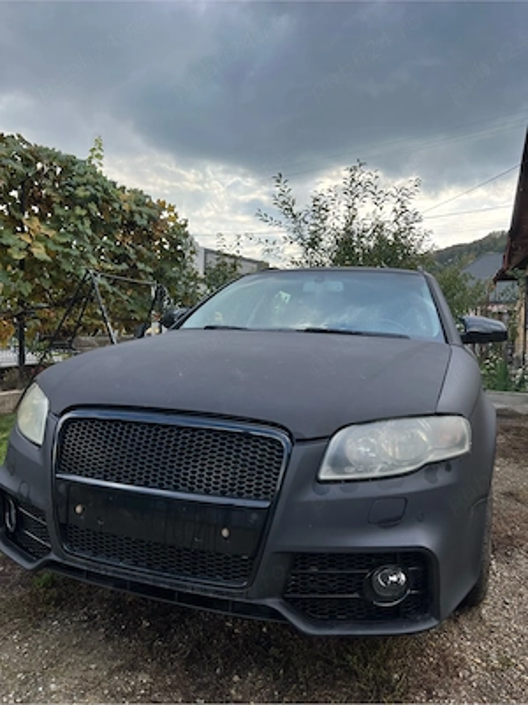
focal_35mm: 26
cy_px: 352
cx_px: 264
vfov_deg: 67.3
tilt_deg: -3.4
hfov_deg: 53.1
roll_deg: -1.6
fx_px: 529
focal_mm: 5.7
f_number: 1.5
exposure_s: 1/1698
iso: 50
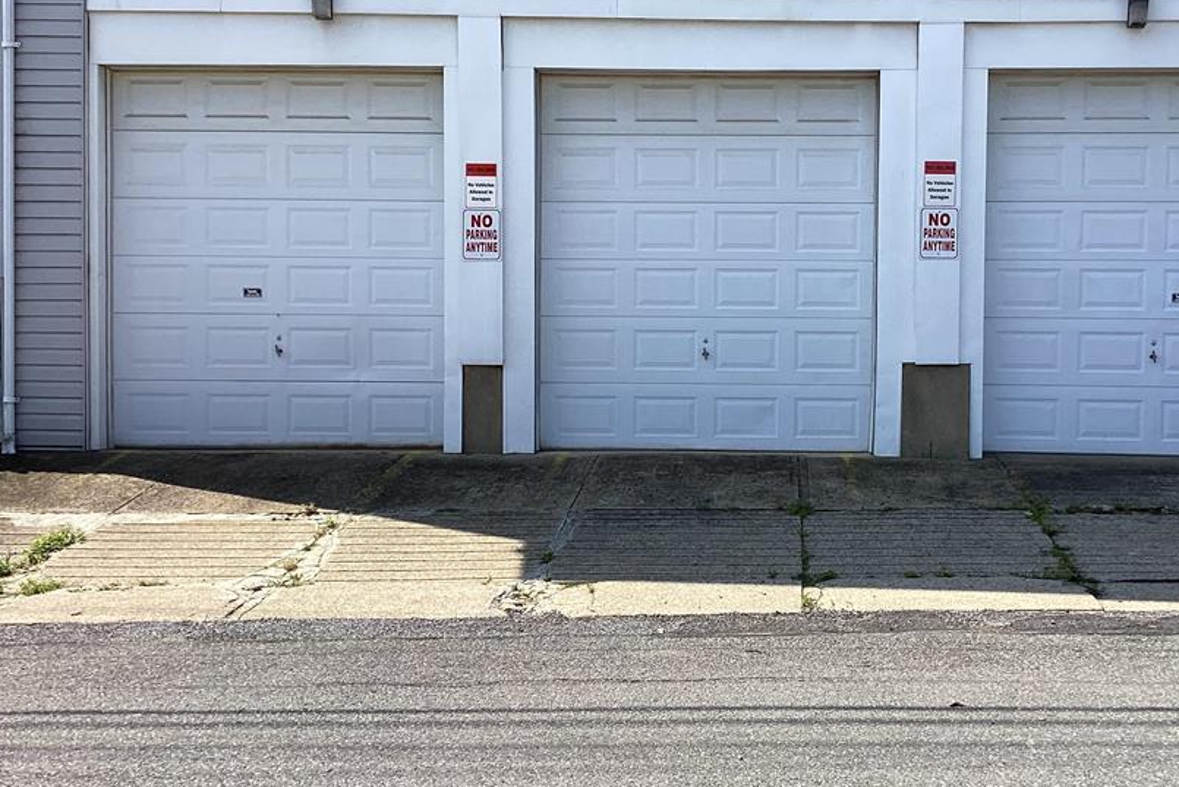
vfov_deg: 32.6
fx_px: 1343
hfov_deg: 47.1
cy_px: 368
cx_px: 716
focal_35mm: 41
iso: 25
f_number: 2.4
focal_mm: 3.3
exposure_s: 1/840
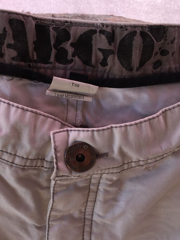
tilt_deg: -45.8
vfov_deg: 44.6
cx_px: 59
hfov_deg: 34.0
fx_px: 291
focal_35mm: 42
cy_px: 143
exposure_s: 1/279
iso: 25
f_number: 2.2
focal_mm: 4.15
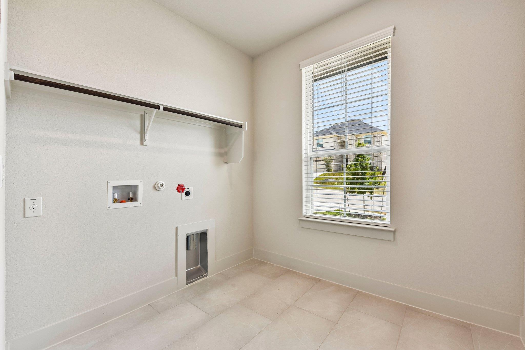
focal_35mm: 15
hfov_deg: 100.4
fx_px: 219
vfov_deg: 77.3
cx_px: 262
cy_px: 175
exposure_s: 1/50
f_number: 8
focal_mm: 15
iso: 100
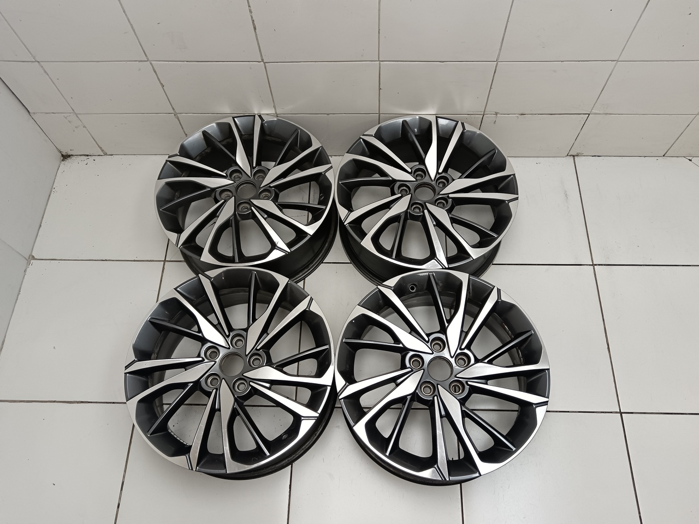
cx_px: 350
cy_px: 262
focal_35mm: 27
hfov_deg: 65.3
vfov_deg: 51.4
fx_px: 545
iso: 381
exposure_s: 1/100
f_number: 1.9
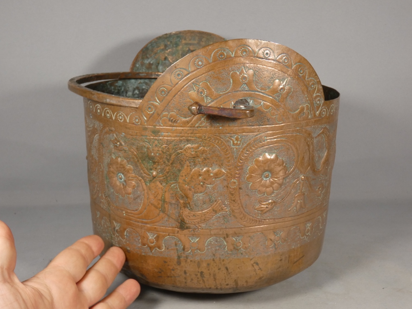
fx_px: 524
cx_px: 210
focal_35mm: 44
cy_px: 156
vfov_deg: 32.9
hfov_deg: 42.9
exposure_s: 1/80
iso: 125
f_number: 3.7
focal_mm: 7.8
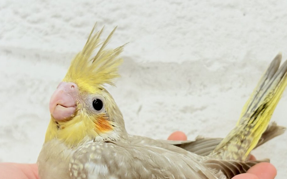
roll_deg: -5.4
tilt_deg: -1.3
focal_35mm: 72
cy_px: 133
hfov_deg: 28.5
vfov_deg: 18.0
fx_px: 563
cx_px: 179
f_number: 1.6
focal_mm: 5.96
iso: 80
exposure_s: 1/100
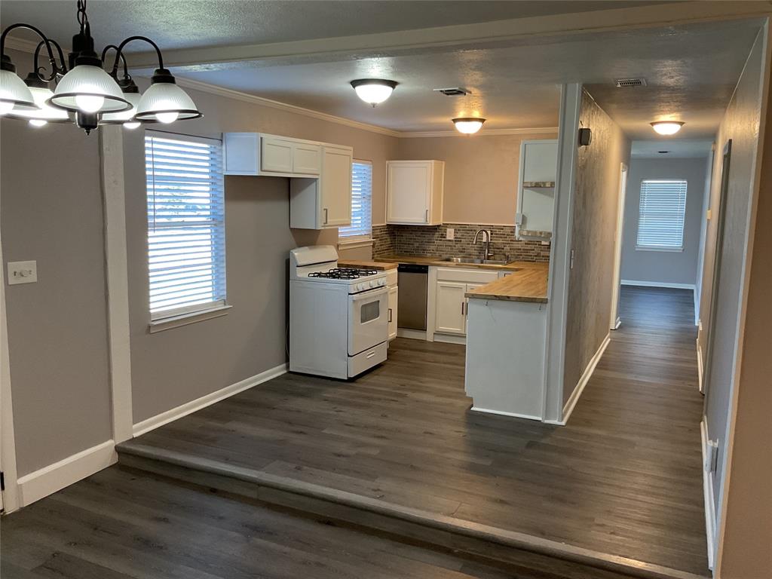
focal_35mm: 29
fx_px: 647
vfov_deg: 48.2
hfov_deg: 61.7
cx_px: 386
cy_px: 290
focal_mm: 3
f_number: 1.8
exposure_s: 1/60
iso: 125
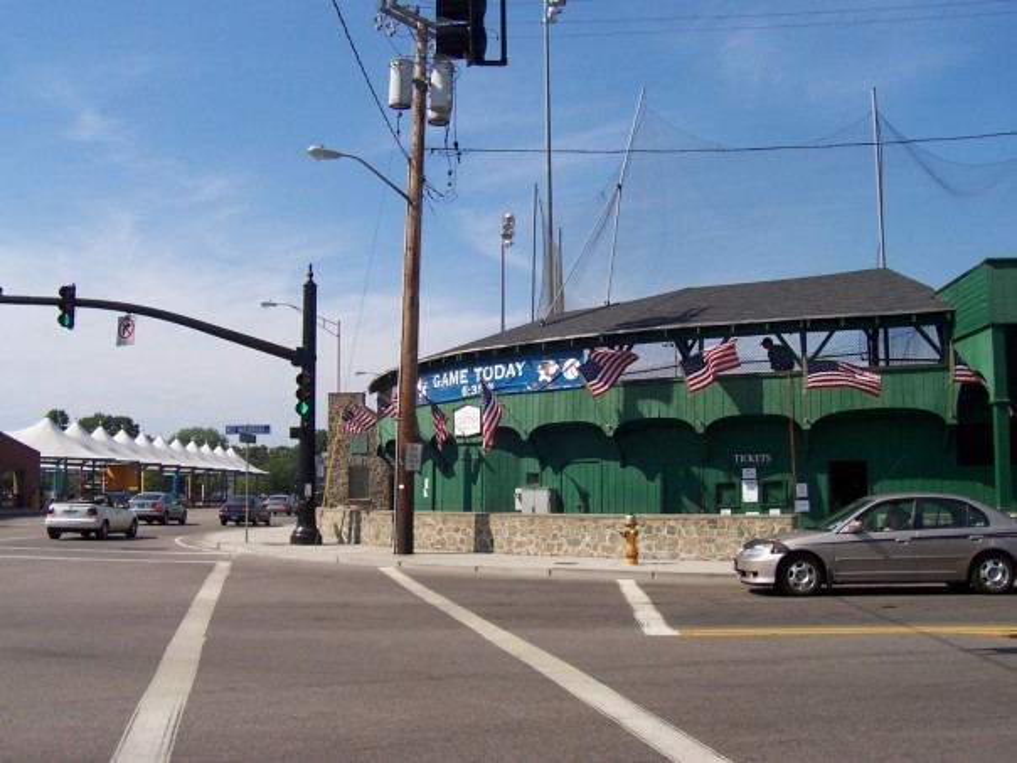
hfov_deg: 50.1
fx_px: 1087
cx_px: 508
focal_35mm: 37
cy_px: 382
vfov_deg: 38.7
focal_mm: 5.6
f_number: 5.6
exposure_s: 1/750
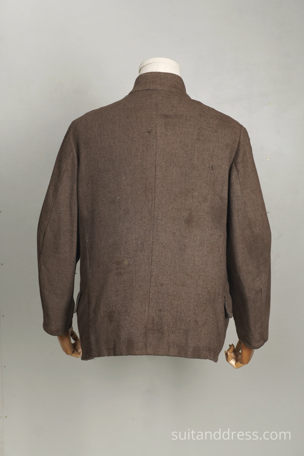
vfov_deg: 41.1
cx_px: 152
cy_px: 228
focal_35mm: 48
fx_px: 608
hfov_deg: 28.1
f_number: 6.3
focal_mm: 32
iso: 400
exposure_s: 1/40
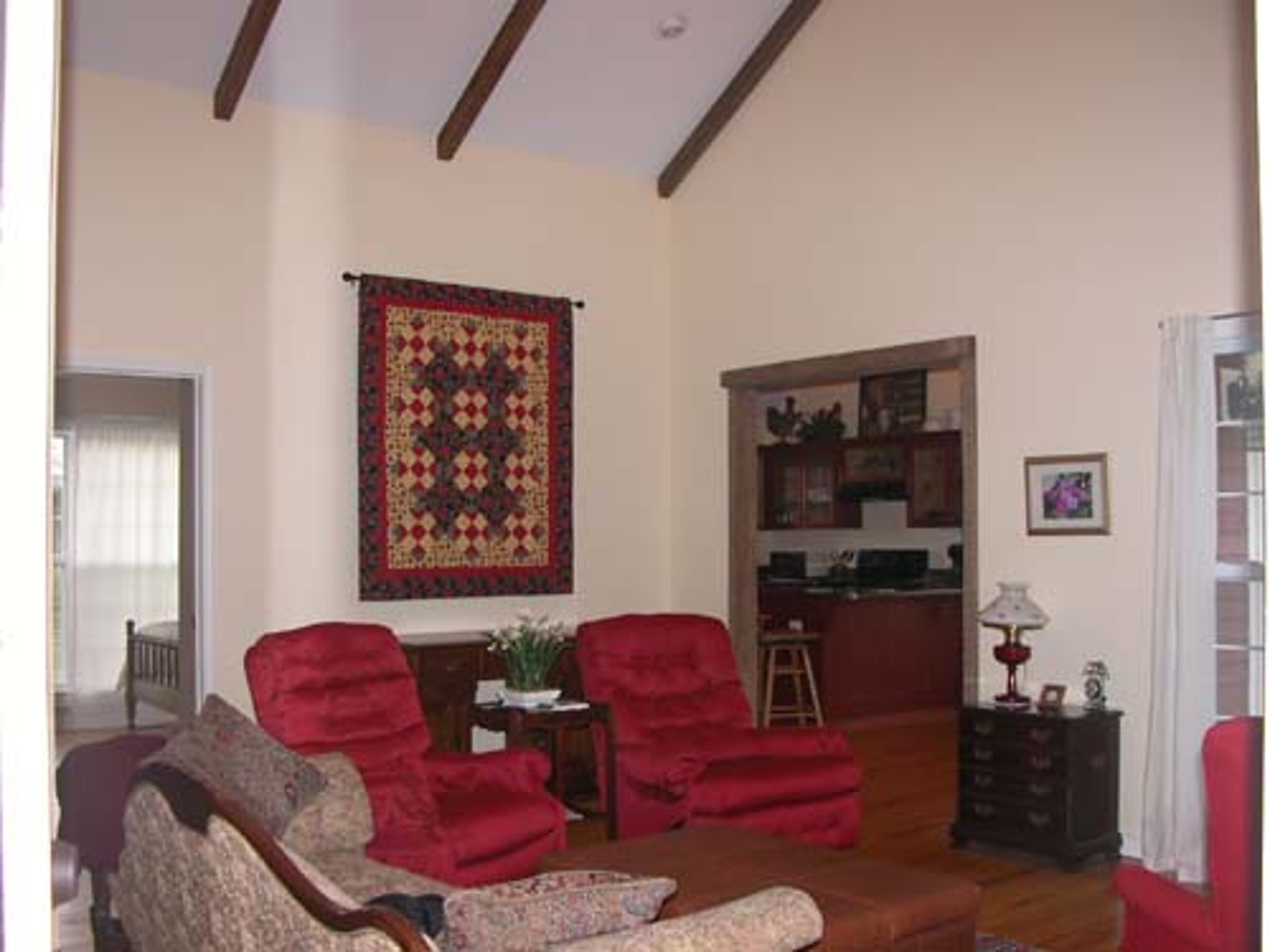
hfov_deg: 54.0
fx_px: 1247
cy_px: 476
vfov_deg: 41.8
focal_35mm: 34
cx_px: 635
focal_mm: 8.9
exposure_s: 1/60
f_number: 2.8
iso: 200
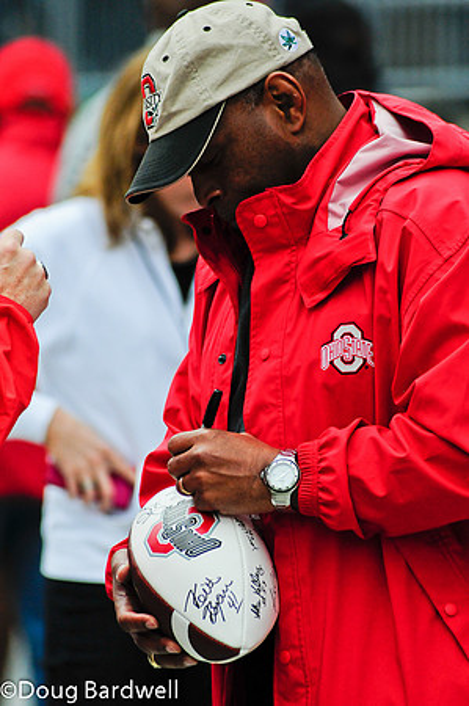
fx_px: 8813
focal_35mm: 450
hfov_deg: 3.0
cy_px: 353
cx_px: 234
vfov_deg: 4.6
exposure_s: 1/2500
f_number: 4
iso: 800
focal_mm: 300
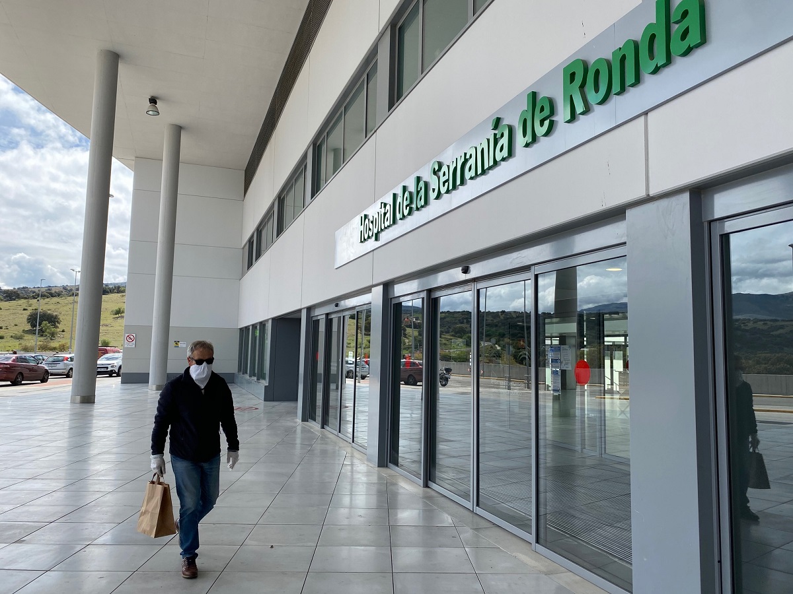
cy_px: 297
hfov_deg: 67.3
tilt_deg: +8.8
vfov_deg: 53.1
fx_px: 596
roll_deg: -1.2
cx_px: 396
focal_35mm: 26
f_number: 1.8
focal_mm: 4.25
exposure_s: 1/1506
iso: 32
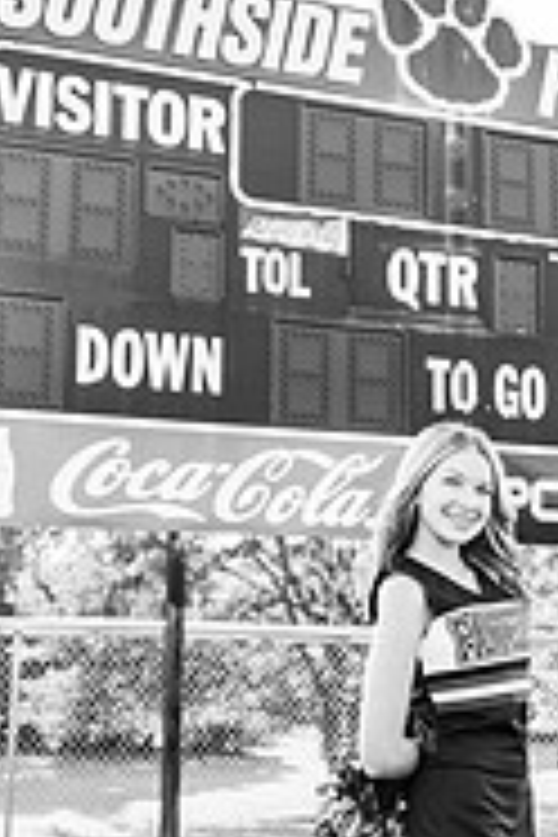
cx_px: 432
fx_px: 1348
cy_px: 490
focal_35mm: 58
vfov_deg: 34.4
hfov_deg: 23.1
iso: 200
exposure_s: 1/800
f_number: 2.8
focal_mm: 24
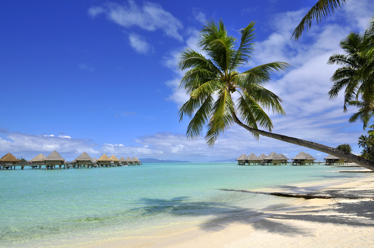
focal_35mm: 21
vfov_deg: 59.4
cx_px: 187
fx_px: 218
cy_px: 124
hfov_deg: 81.3
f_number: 9.5
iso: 200
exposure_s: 1/750
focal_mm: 14
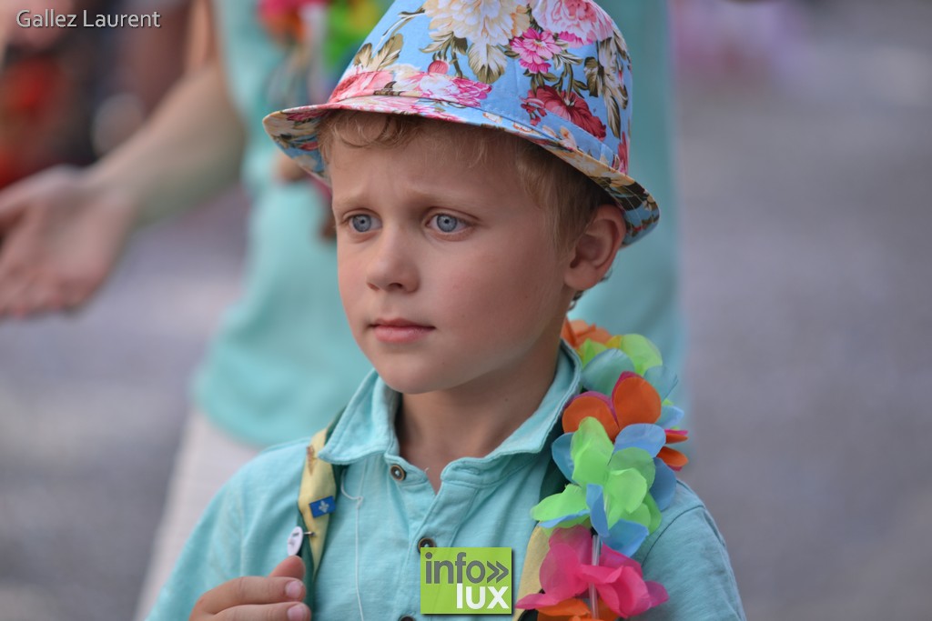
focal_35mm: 202
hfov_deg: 10.2
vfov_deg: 6.8
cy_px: 310
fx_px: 5243
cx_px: 466
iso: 100
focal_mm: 135
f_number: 2.8
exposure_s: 1/400
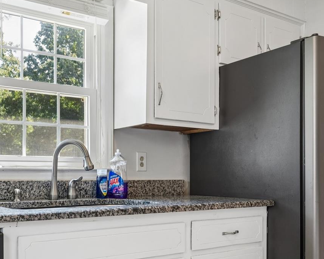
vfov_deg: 39.1
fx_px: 358
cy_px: 181
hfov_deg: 45.6
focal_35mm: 37
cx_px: 54
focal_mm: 16.6
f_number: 13
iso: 200
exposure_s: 1/2.5
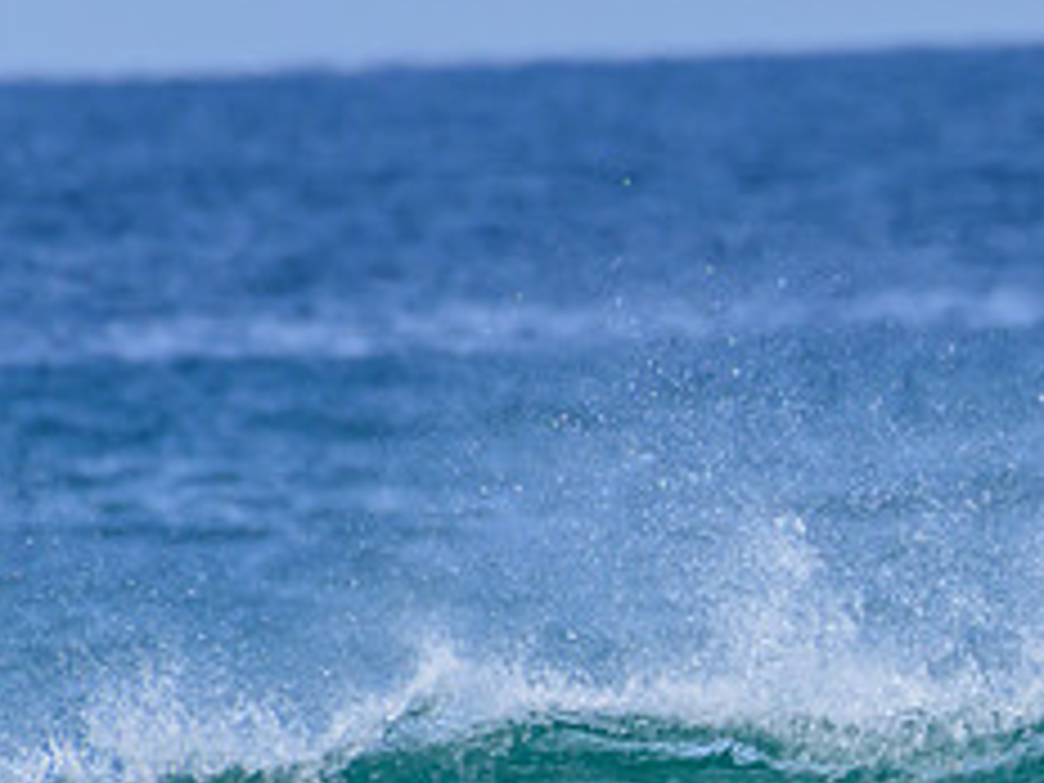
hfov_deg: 0.8
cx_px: 1251
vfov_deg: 0.6
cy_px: 839
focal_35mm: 2402
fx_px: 72443
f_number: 11
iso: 1000
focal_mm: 1000
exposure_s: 1/2000
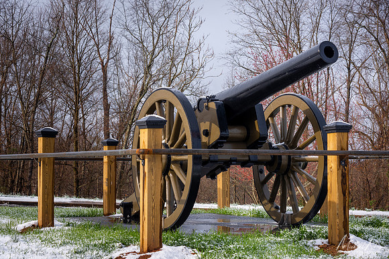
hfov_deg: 26.0
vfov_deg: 17.5
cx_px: 194
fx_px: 843
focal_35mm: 78
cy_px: 130
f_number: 13
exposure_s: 1/90
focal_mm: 78
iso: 100
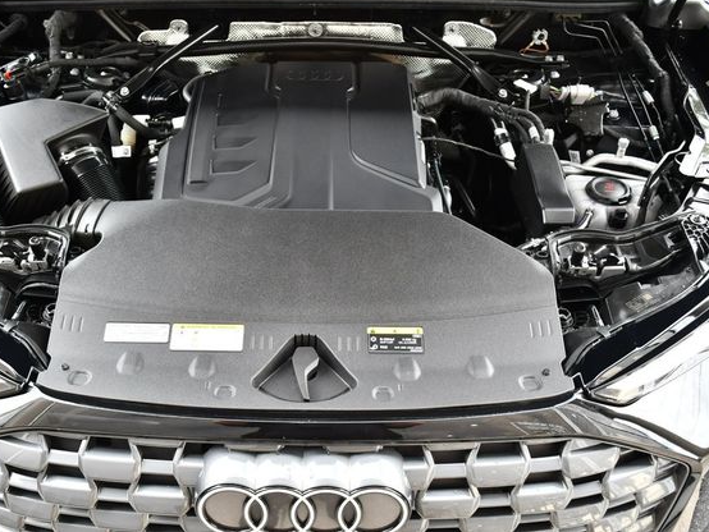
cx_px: 310
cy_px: 260
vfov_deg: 36.0
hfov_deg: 46.7
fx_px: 820
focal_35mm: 40
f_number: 3.5
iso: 640
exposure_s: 1/250
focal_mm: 18
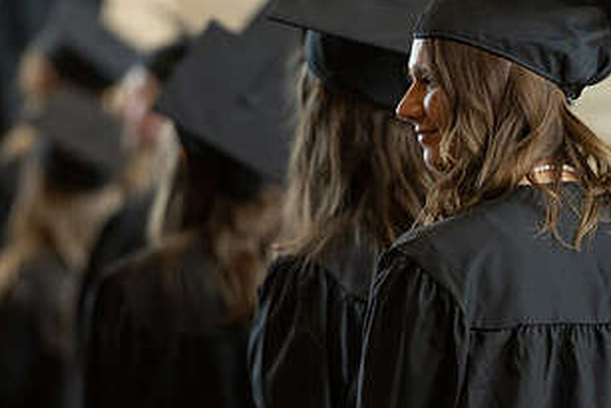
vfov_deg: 3.5
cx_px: 346
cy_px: 240
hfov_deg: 5.2
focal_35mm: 398
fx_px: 6758
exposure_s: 1/200
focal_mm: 200
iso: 640
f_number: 2.8
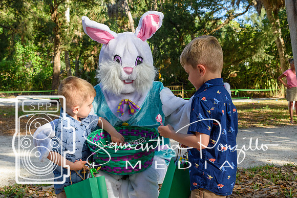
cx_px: 148
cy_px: 99
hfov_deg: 38.9
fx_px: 421
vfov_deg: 26.5
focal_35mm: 51
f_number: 8
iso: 400
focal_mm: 34
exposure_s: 1/250
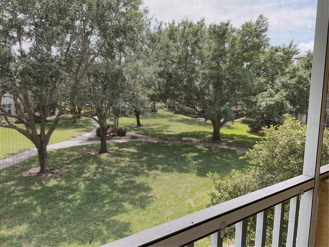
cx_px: 164
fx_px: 276
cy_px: 124
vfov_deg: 48.2
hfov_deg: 61.7
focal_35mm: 29
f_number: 1.8
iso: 16
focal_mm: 3
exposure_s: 1/250
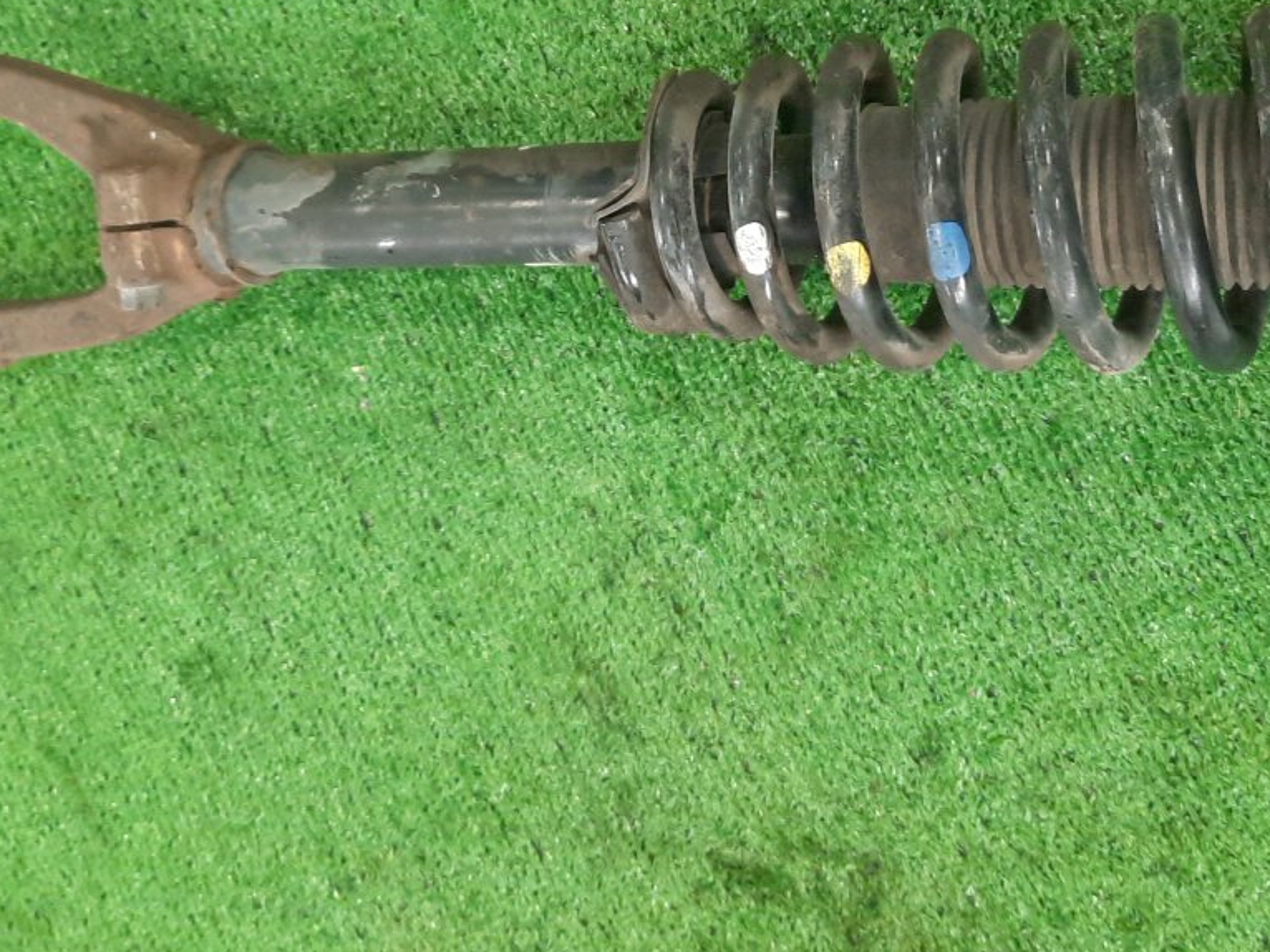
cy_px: 133
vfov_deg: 29.8
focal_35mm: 47
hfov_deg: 40.4
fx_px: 1724
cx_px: 671
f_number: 2
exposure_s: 1/50
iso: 385
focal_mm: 4.6
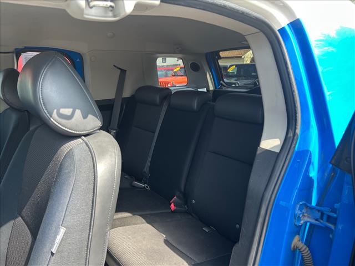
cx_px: 178
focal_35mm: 26
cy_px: 133
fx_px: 267
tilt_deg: -12.7
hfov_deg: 67.3
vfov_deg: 53.1
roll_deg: -0.4
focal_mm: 5.7
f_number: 1.5
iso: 40
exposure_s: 1/230
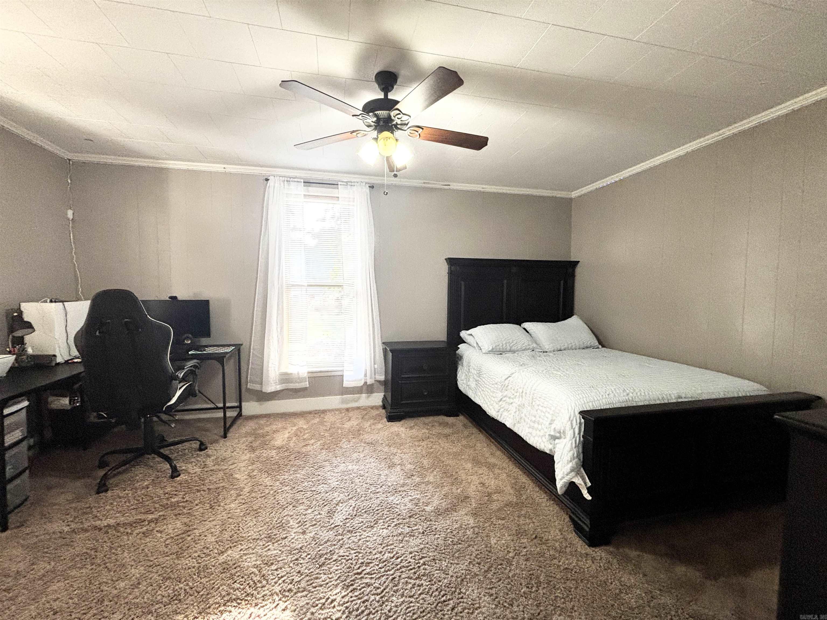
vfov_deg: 85.7
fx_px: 334
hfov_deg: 102.1
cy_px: 310
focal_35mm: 14
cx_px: 414
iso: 250
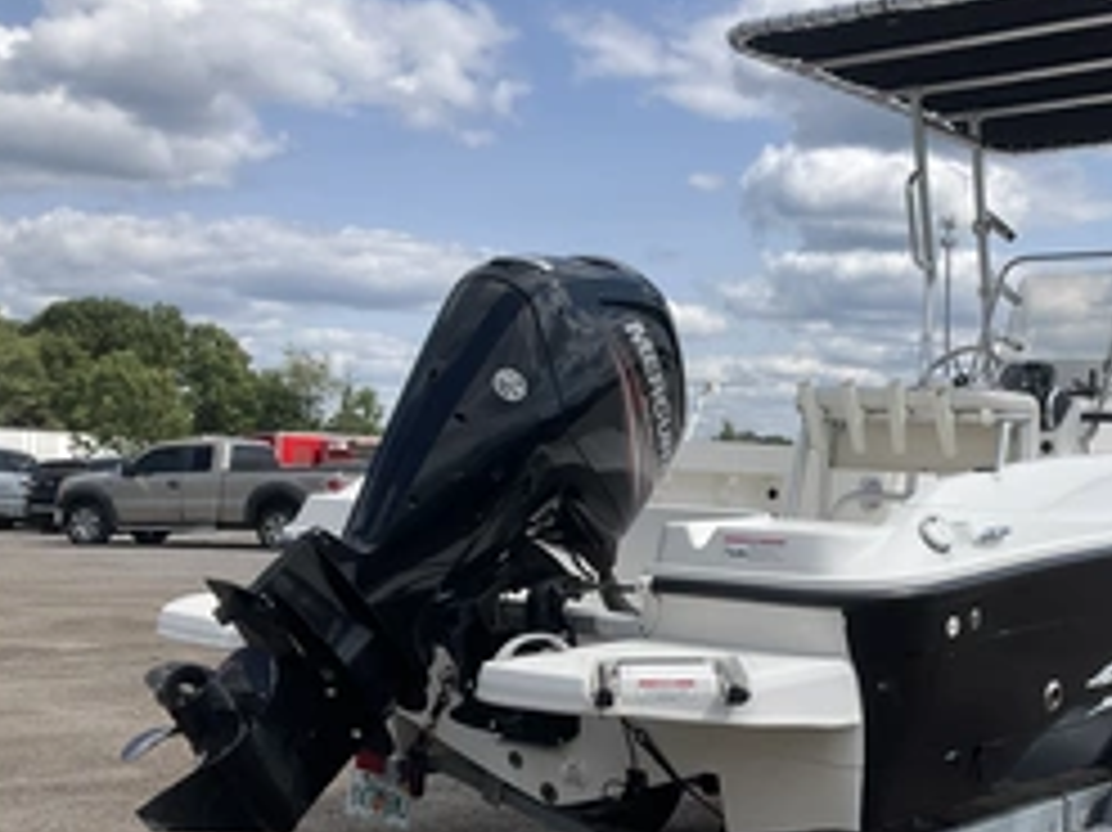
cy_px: 499
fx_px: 1509
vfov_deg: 30.8
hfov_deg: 39.6
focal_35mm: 47
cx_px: 797
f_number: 1.8
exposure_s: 1/2538
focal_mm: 3
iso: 25
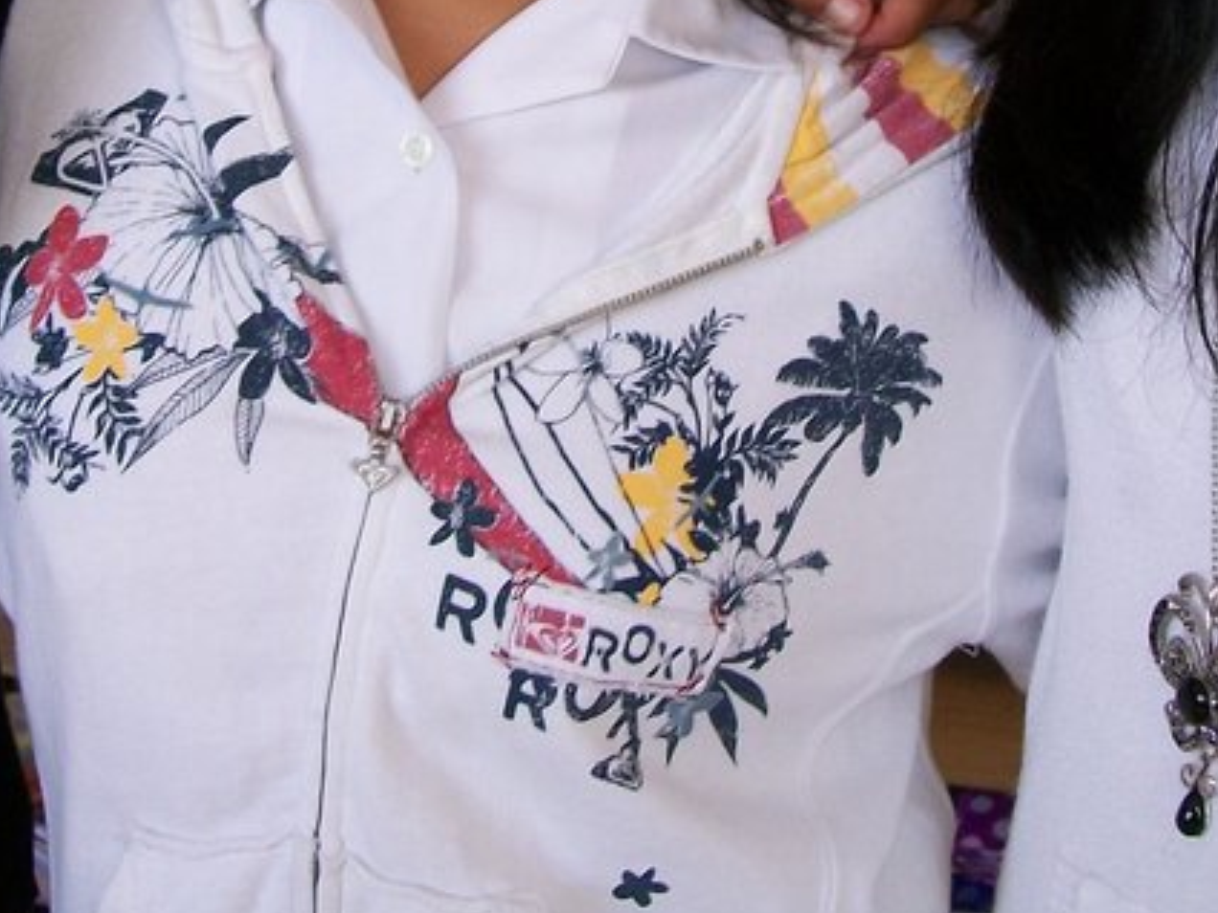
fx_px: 3061
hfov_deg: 22.5
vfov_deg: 16.3
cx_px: 537
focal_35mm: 87
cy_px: -169
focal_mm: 6
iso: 80
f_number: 2.7
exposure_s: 1/30
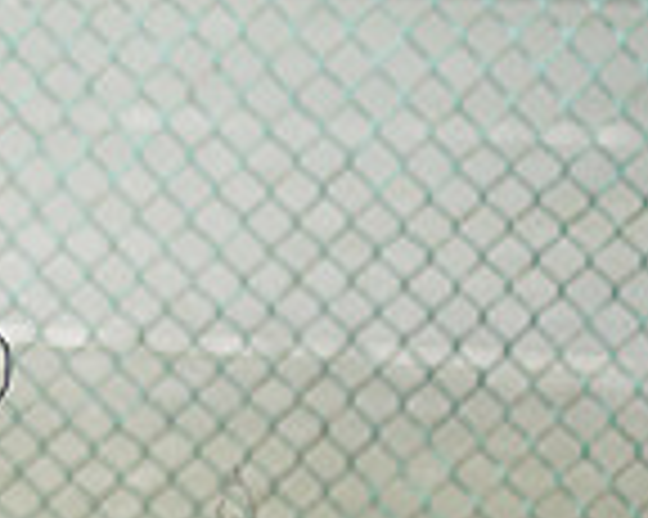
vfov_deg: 4.7
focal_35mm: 325
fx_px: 6229
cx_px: -639
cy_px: -110
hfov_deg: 5.8
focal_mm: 86
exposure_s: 1/800
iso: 125
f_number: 4.5
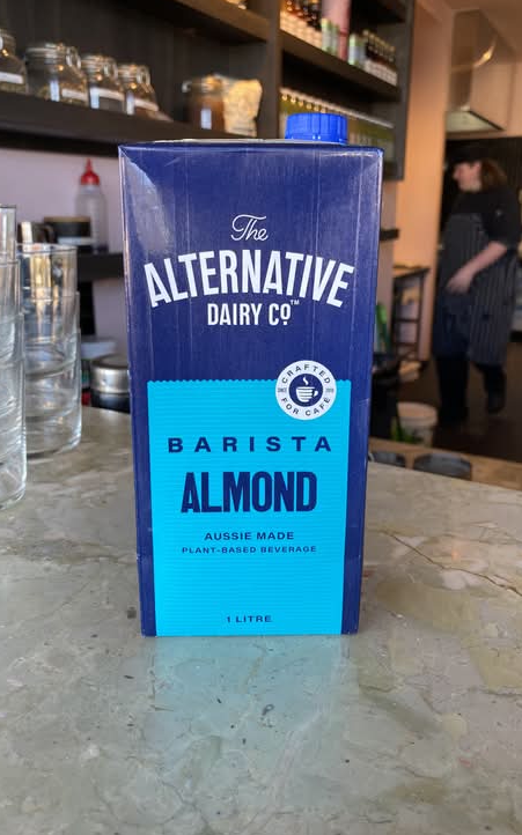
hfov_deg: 44.5
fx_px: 638
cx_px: 251
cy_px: 415
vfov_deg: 66.5
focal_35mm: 28
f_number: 1.8
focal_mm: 4.25
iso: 80
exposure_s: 1/121
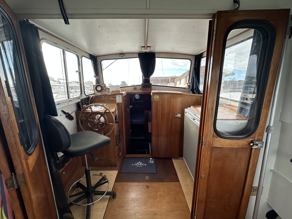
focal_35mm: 14
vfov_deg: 85.7
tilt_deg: -8.5
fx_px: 118
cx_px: 146
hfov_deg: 102.1
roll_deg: +0.3
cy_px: 110
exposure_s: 1/150
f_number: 2.2
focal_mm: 2.22
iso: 40
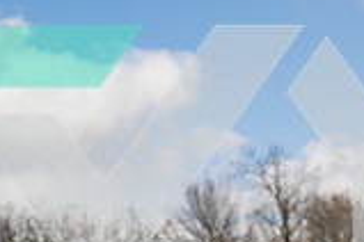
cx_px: 494
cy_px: 424
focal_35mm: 175
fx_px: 1769
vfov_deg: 7.6
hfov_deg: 11.4
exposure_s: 1/1250
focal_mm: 48
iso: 100
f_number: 4
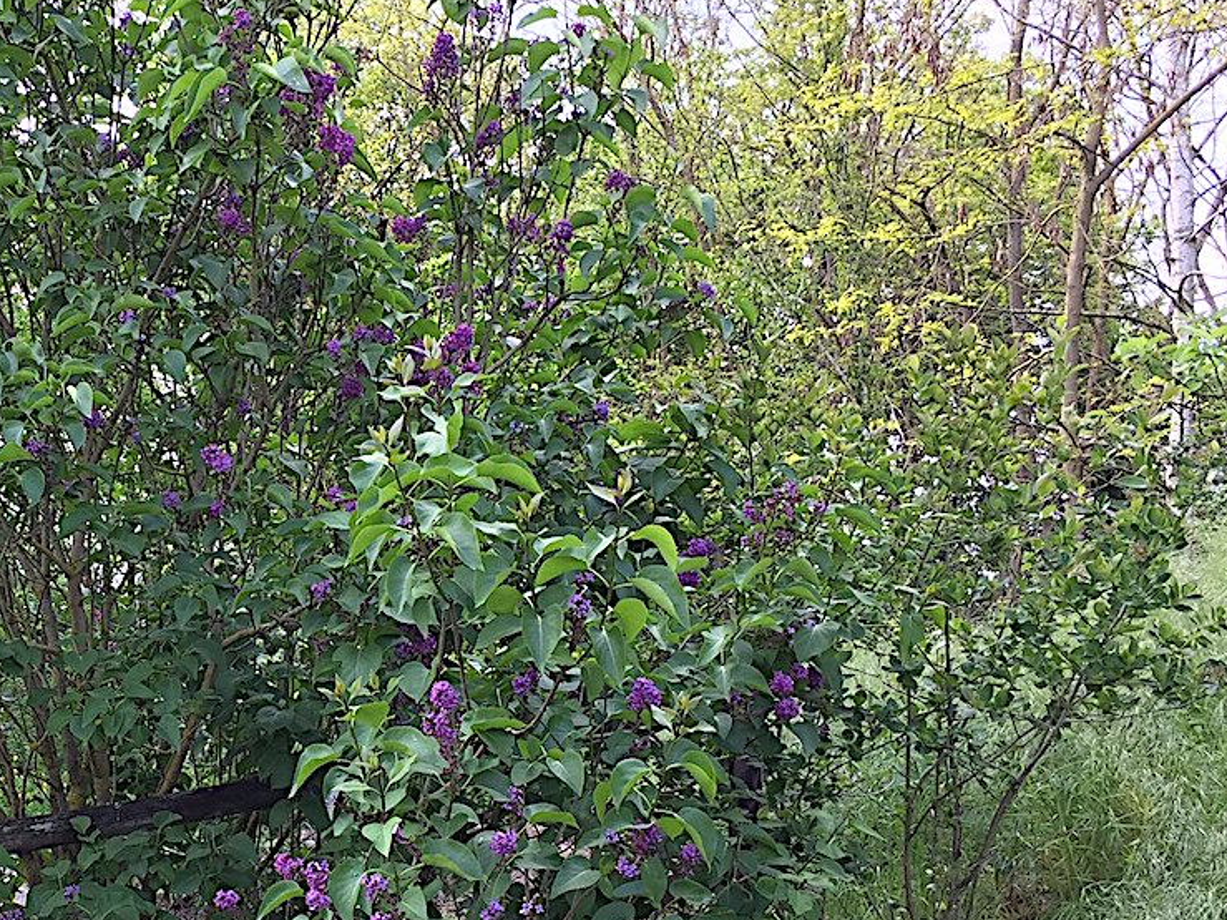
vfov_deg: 28.4
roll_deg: -2.1
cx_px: 188
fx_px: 1807
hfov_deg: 35.8
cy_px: 617
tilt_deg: +5.9
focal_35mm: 51
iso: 32
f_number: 2.2
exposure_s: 1/100
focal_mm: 4.15
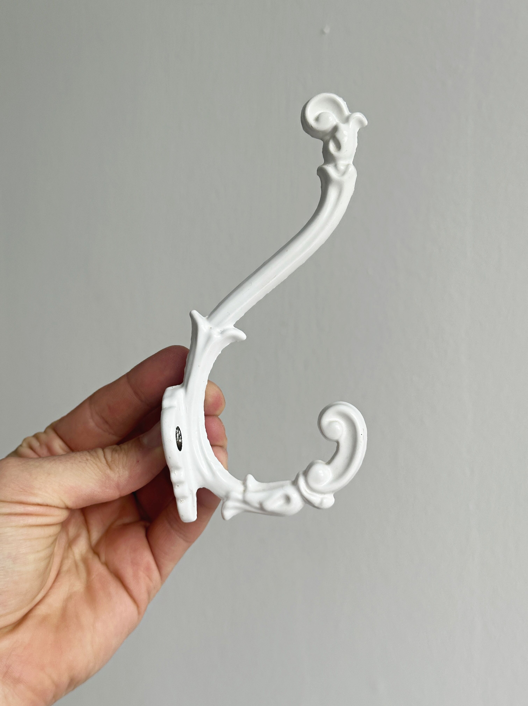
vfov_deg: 39.7
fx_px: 977
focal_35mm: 48
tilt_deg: -4.5
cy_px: 353
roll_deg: +0.2
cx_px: 264
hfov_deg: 30.2
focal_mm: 6.86
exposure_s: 1/745
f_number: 1.78
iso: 64
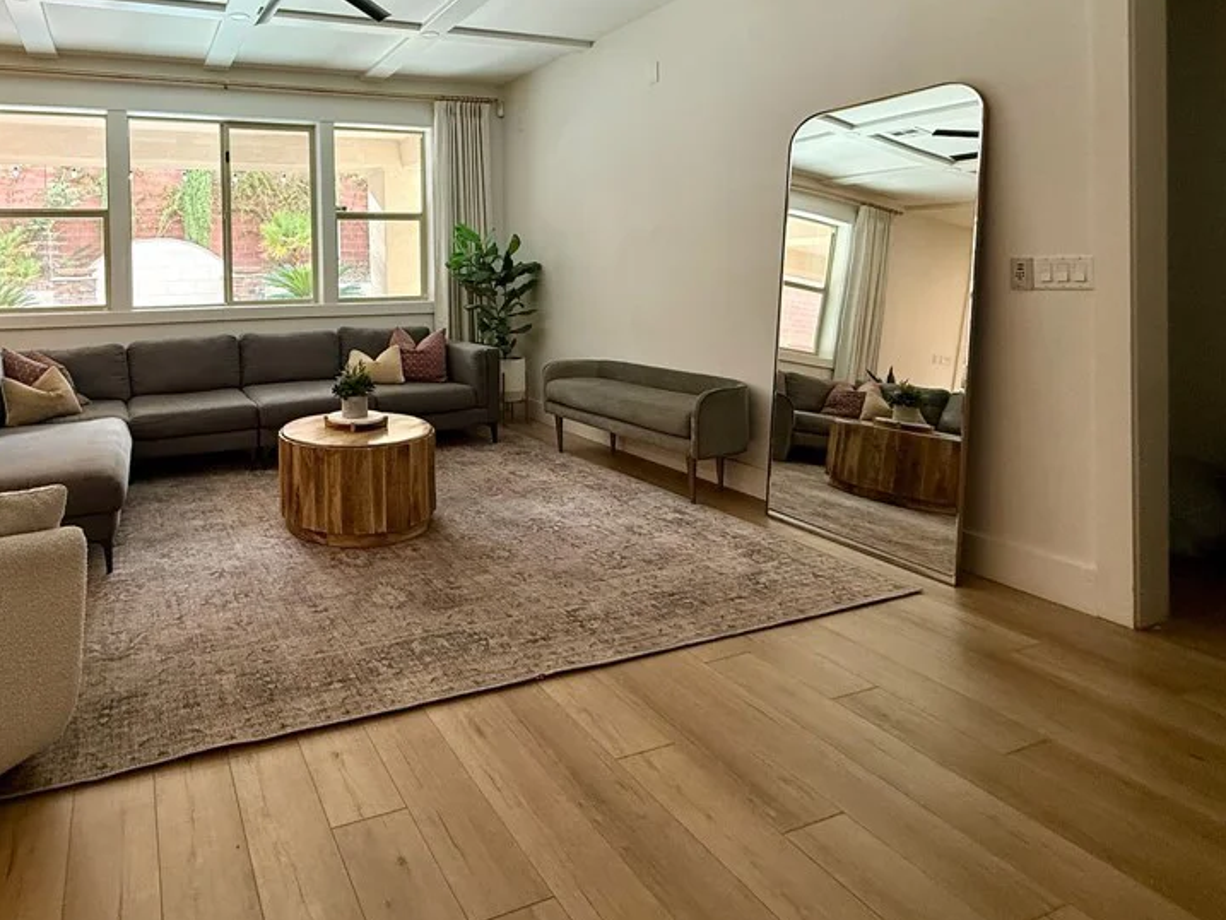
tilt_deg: -2.2
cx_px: 354
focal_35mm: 20
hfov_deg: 77.5
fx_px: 708
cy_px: 287
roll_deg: +0.6
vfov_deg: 63.8
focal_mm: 2.22
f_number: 2.2
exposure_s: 1/120
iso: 160
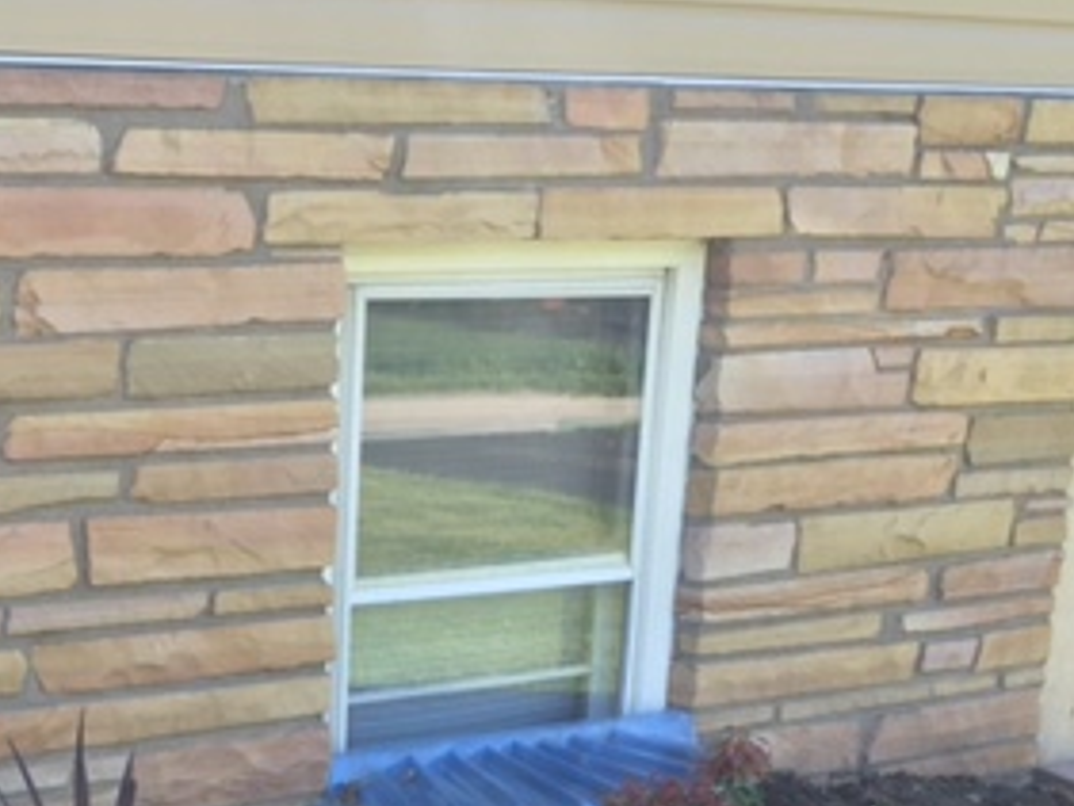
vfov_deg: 21.1
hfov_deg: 28.4
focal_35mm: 66
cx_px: 134
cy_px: 890
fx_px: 2049
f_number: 2.2
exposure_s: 1/206
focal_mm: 4.15
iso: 32
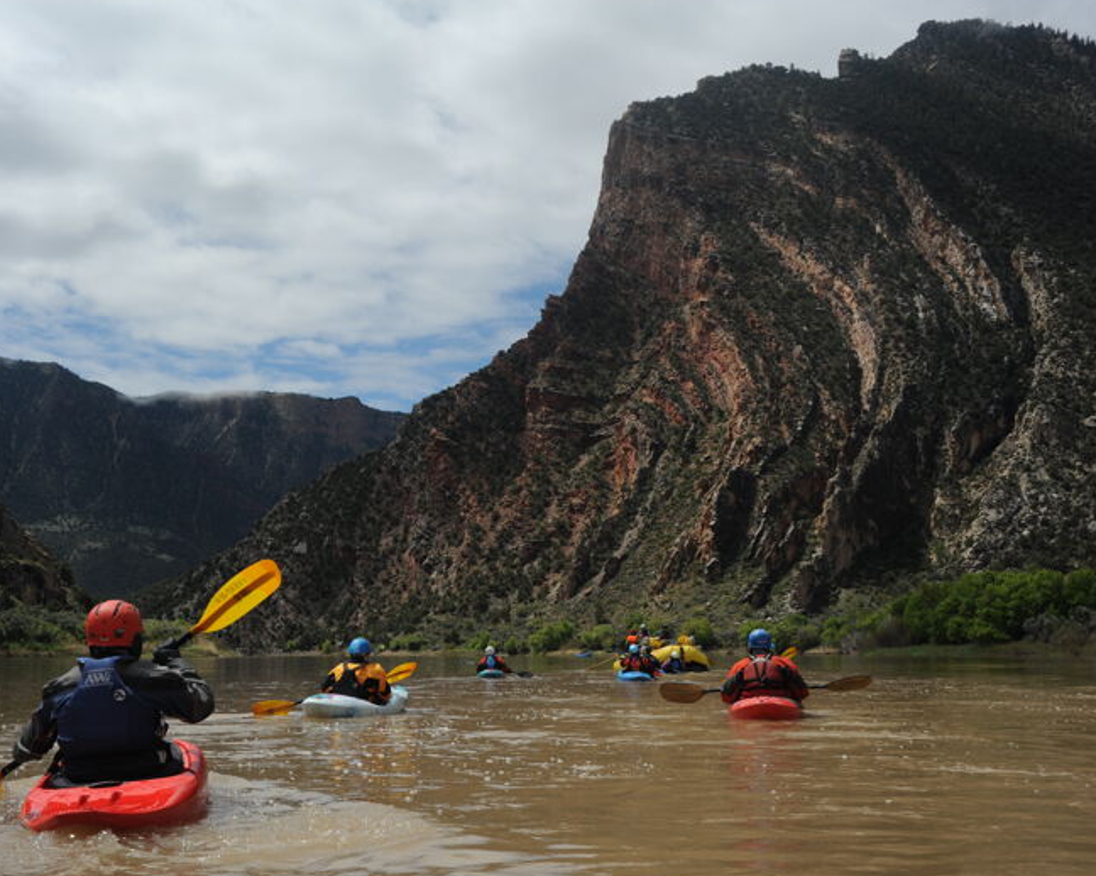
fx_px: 1427
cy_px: 441
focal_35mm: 44
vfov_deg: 34.1
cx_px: 450
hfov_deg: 41.9
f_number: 13
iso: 250
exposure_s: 1/640
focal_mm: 38
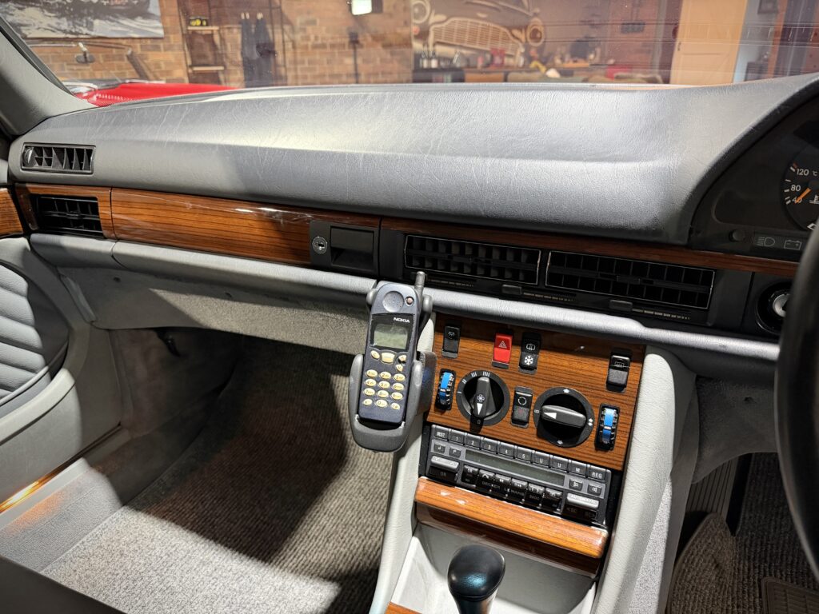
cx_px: 410
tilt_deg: -23.0
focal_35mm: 24
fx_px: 568
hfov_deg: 71.6
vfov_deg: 56.8
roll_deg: +0.8
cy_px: 307
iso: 640
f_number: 1.78
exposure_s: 1/50
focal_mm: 6.76
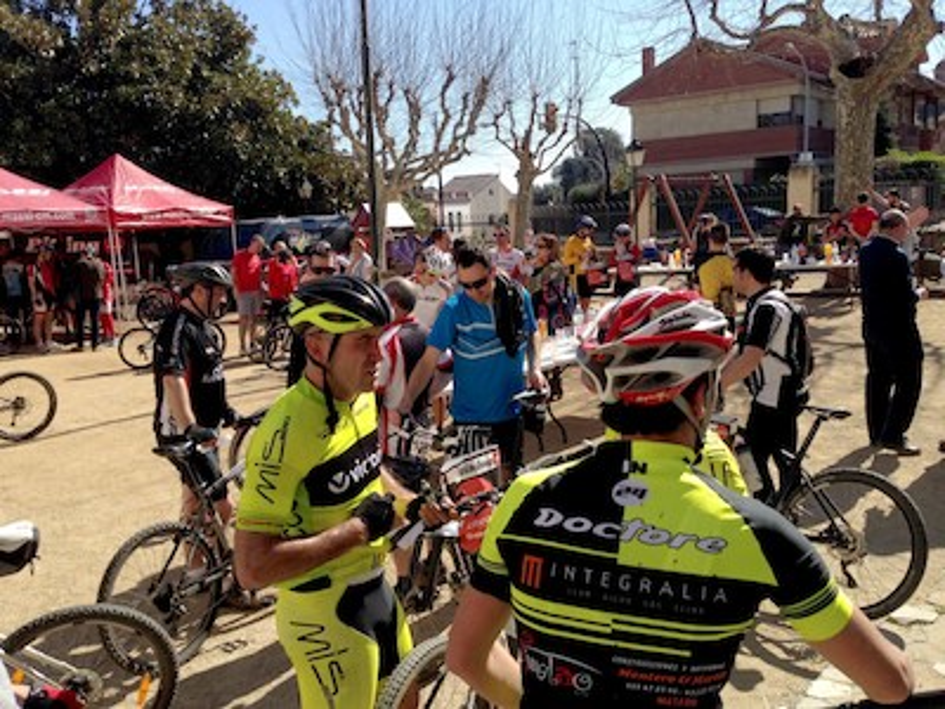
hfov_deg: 55.4
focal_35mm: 33
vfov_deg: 42.9
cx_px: 472
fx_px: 901
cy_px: 354
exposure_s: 1/1290
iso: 50
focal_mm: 4.12
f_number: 2.4
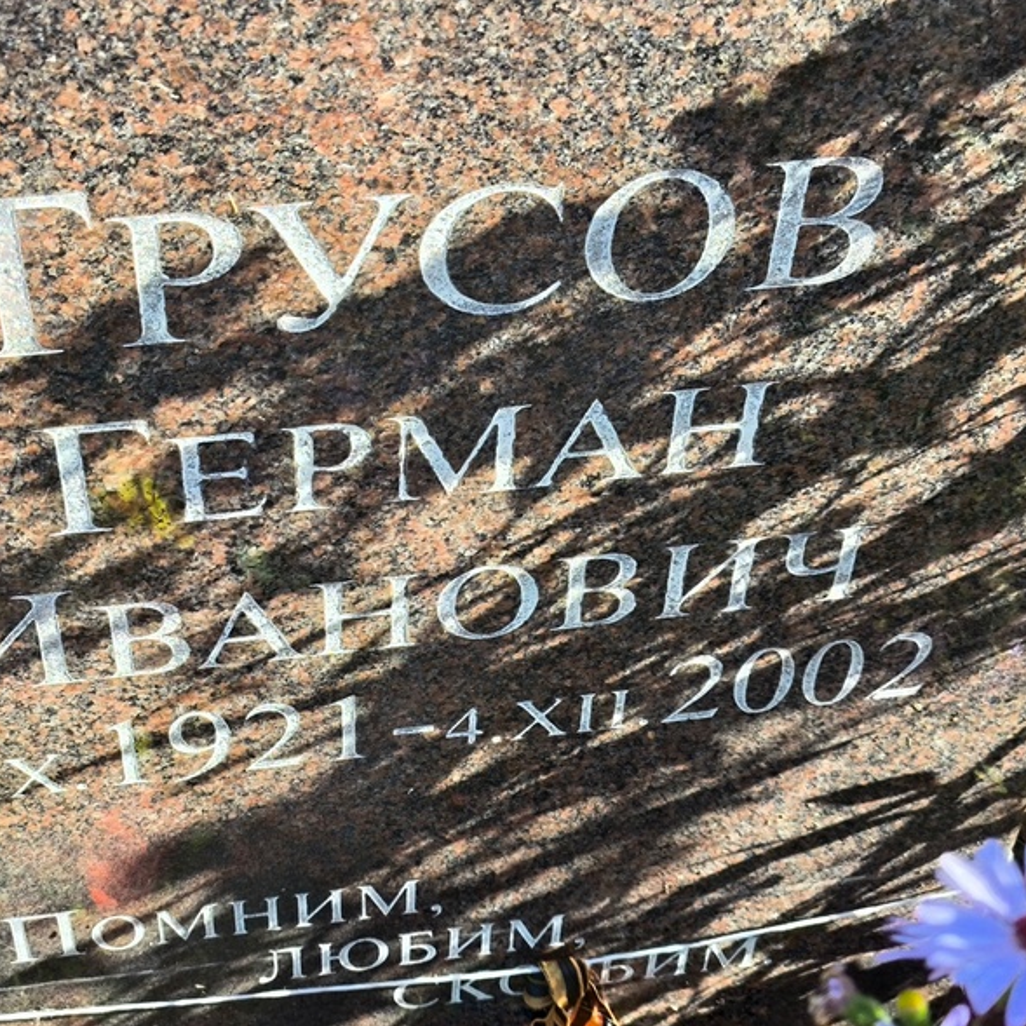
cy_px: 521
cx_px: 443
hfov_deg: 28.6
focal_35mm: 60
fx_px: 2012
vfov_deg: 28.6
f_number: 1.7
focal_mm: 4.71
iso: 50
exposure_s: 1/318
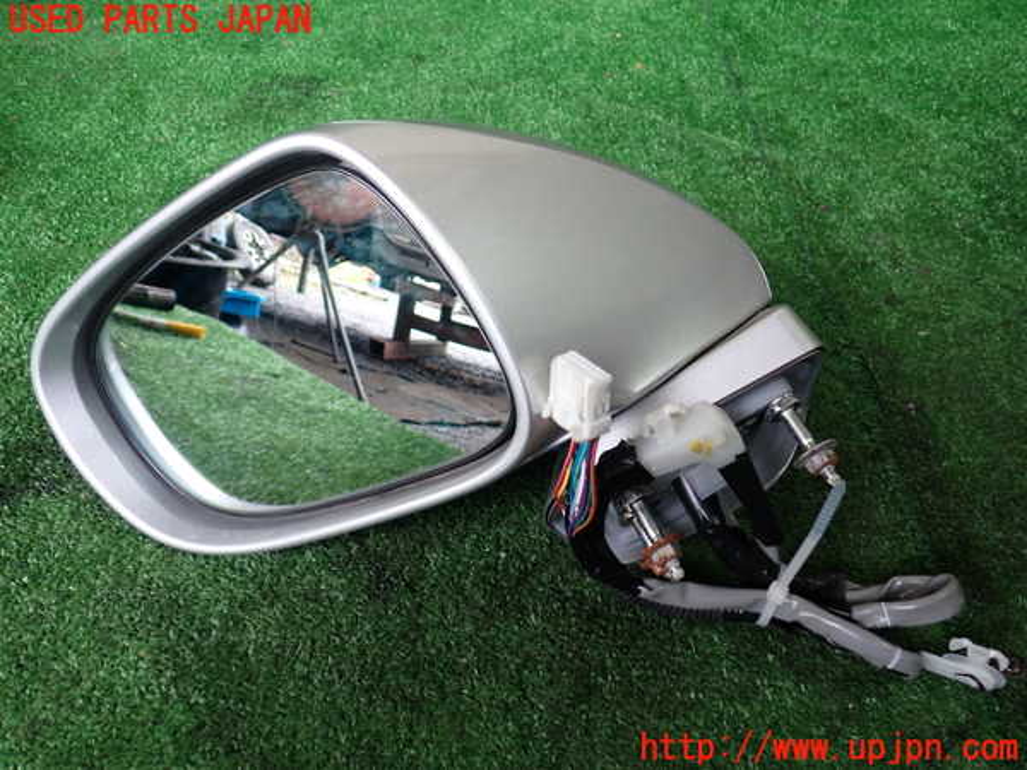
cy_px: 385
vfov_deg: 46.8
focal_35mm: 30
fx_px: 890
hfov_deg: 60.0
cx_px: 514
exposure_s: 1/50
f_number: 2.3
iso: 200
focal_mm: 5.4
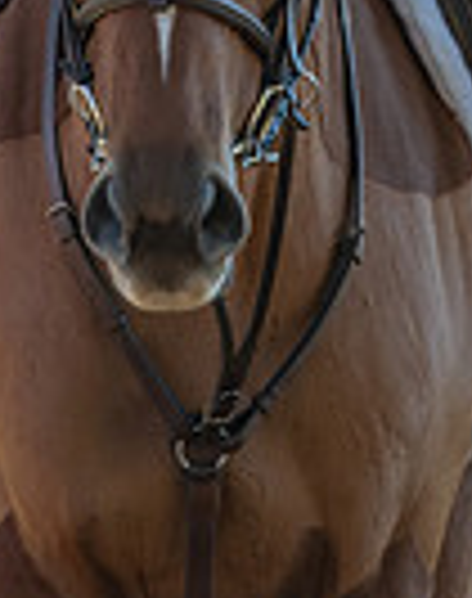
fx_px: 16829
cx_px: 211
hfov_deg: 1.6
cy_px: -346
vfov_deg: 2.0
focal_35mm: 956
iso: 280
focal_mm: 180
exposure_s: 1/250
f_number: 4.5
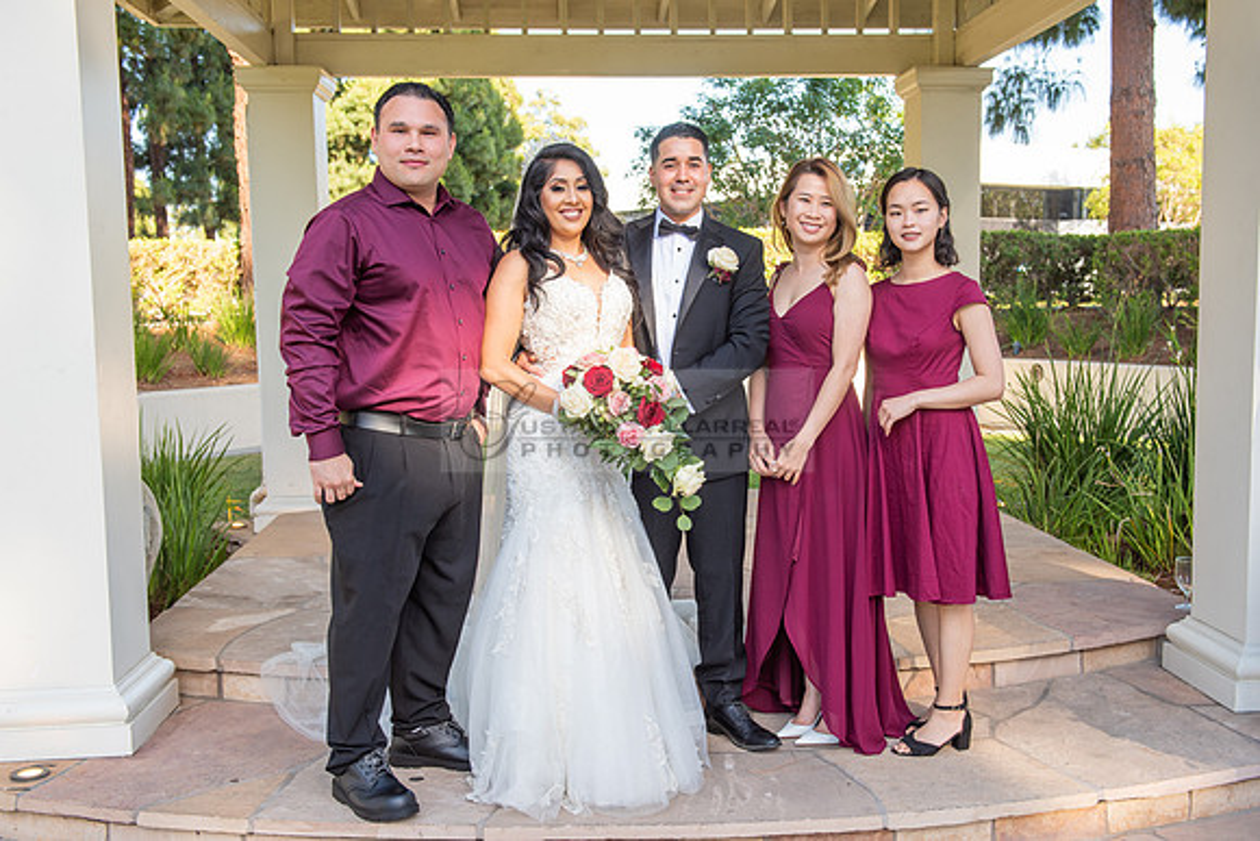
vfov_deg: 34.9
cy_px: 434
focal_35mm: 38
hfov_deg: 50.4
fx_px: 1338
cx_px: 661
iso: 200
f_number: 5.6
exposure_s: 1/160
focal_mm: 35
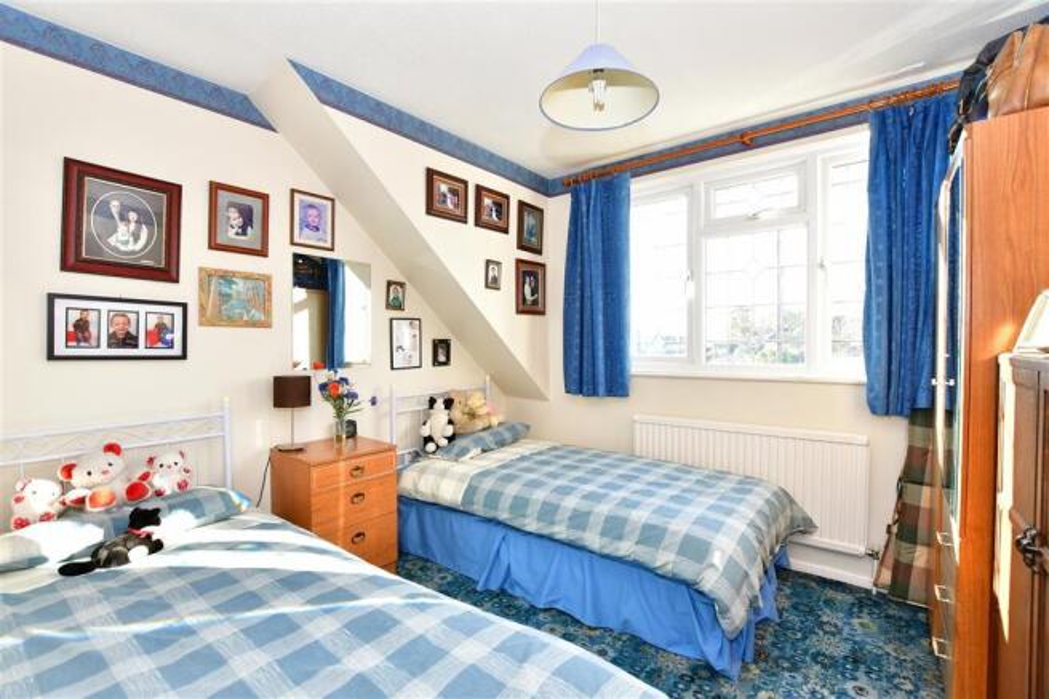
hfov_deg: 100.4
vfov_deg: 77.3
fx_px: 437
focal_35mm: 15
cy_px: 350
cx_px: 524
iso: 640
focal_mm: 10
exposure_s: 1/100
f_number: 5.6
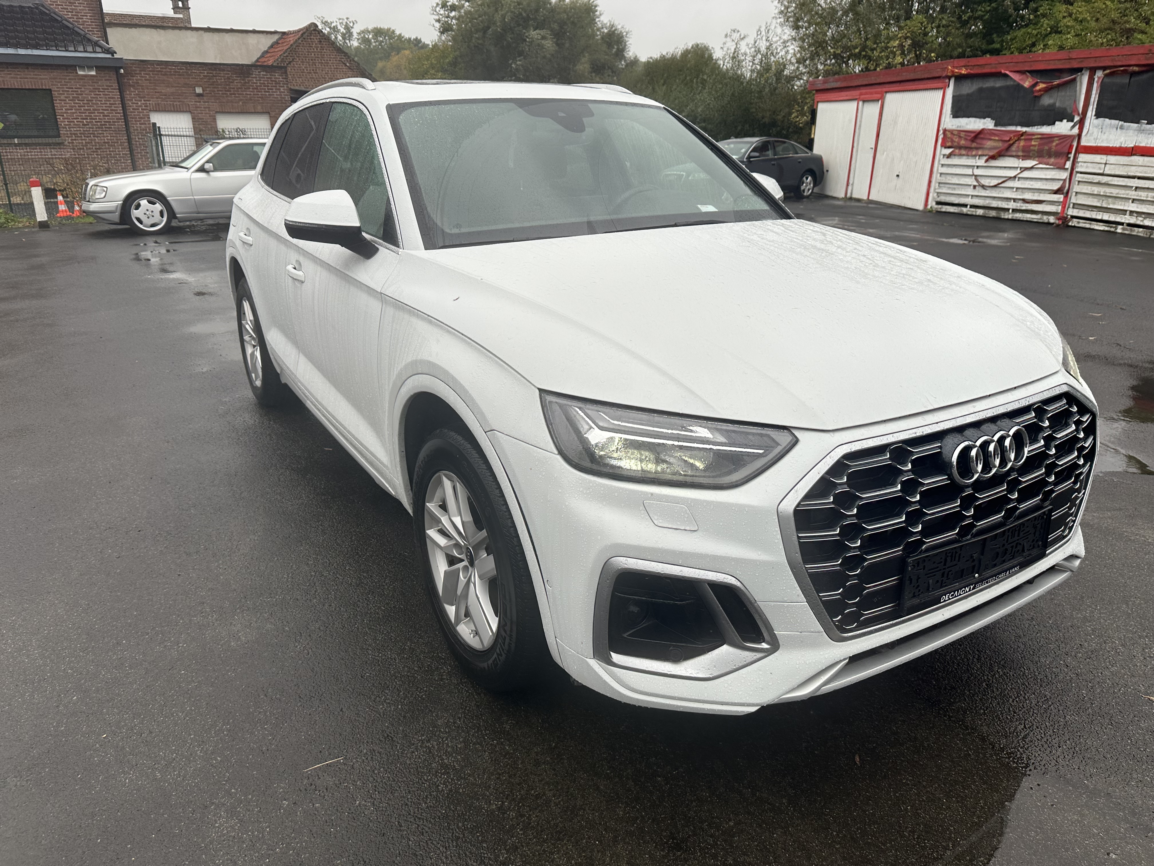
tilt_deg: -18.9
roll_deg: -0.7
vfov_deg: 56.8
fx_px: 800
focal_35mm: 24
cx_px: 577
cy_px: 433
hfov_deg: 71.6
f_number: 1.78
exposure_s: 1/552
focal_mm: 6.86
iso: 80
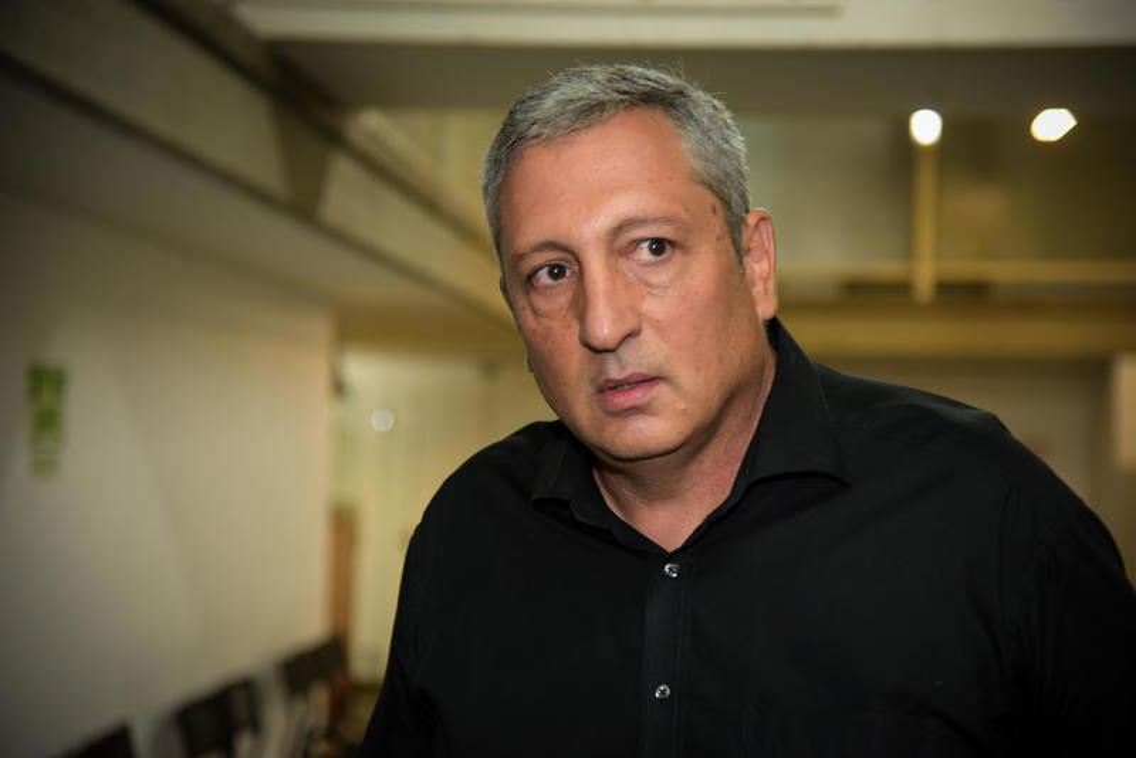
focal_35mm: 78
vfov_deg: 17.5
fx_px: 2462
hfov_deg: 26.0
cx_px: 568
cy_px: 379
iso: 1000
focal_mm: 78
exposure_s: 1/100
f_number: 4
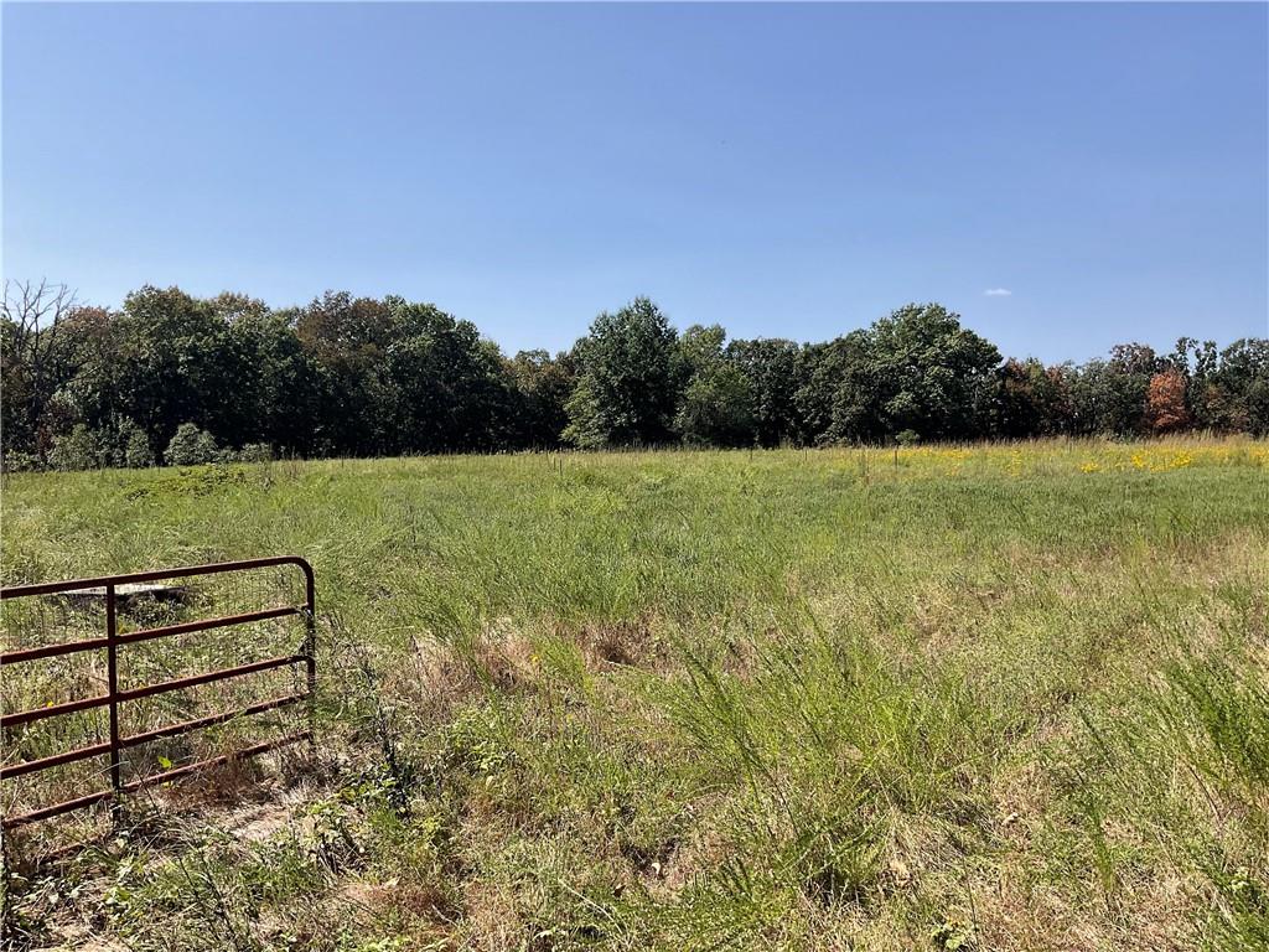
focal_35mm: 29
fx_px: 1063
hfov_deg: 61.7
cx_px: 634
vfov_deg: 48.2
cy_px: 476
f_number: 1.8
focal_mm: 3
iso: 16
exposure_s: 1/1848
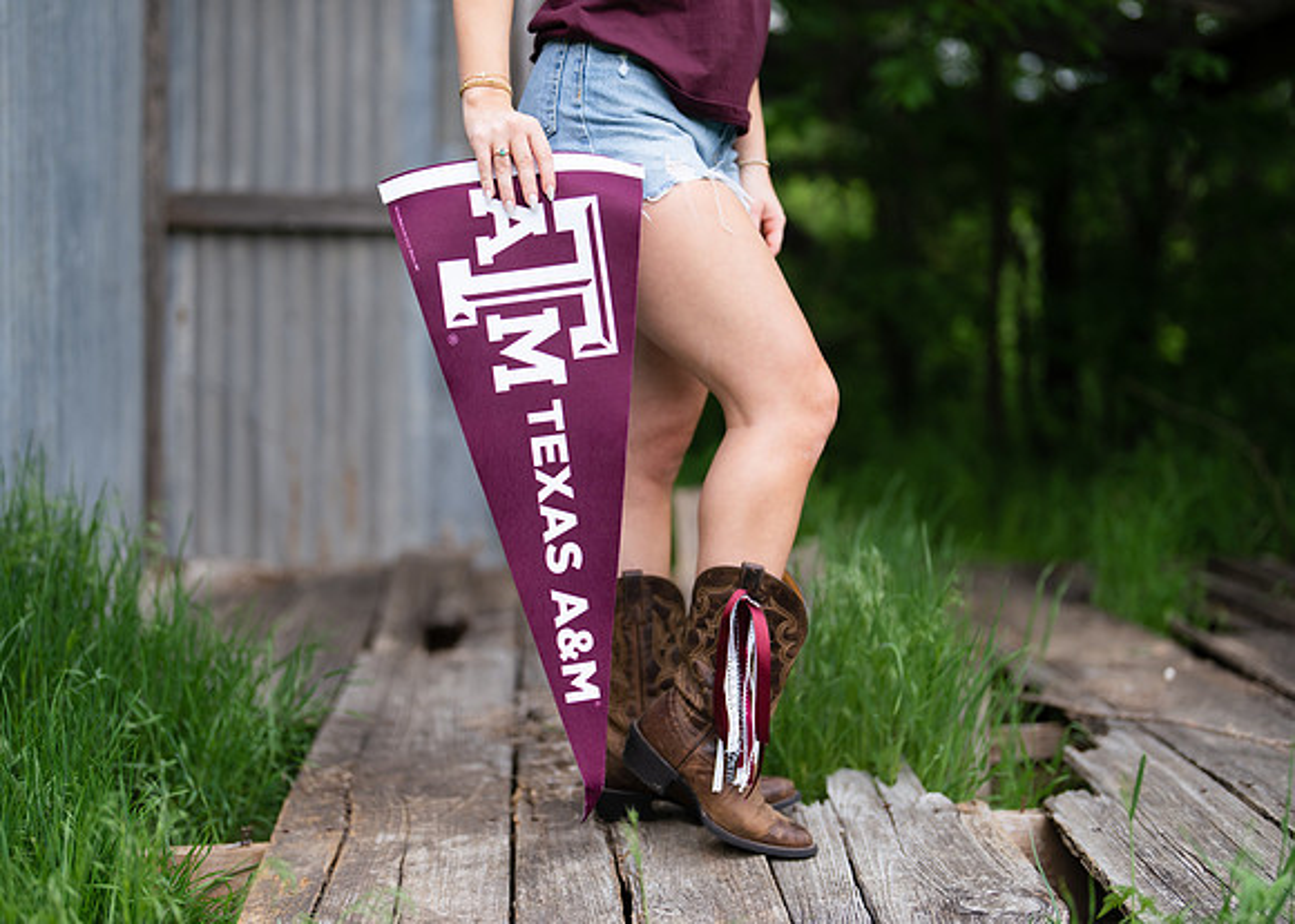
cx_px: 648
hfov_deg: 35.9
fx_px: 1996
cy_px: 462
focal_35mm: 54
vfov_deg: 26.1
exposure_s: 1/500
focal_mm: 50
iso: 125
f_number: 1.2
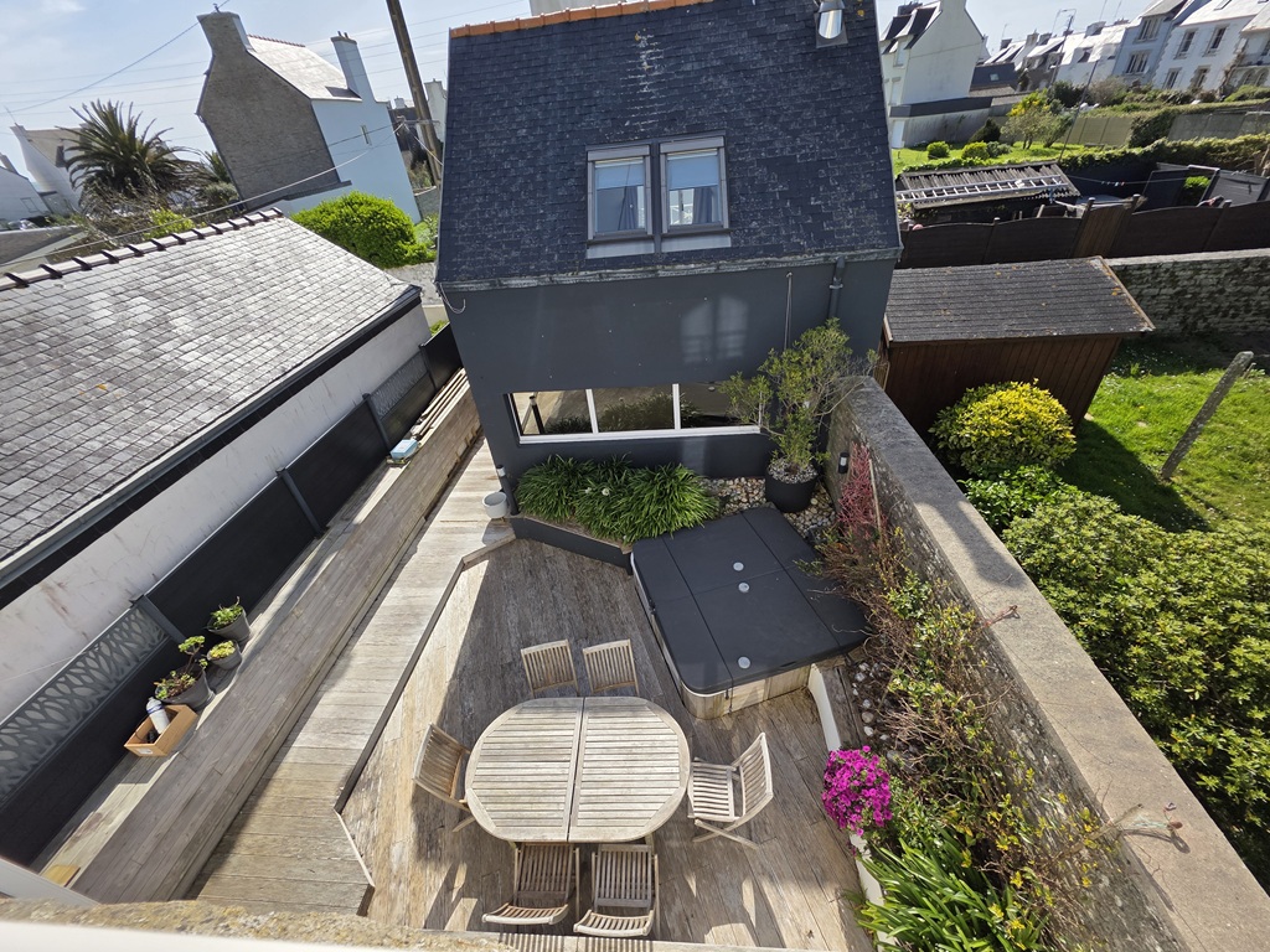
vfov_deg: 89.9
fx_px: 477
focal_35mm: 13
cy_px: 476
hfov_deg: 106.2
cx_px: 635
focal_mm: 2.2
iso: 40
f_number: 1.9
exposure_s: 1/2000
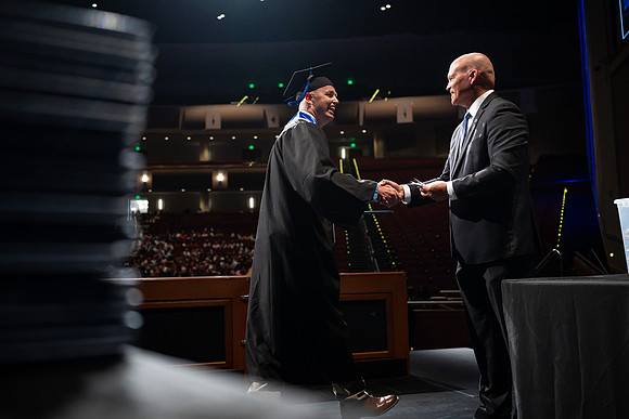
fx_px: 682
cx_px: 325
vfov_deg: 34.1
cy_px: 185
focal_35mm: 39
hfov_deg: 49.5
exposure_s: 1/320
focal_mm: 35
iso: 4000
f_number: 2.8
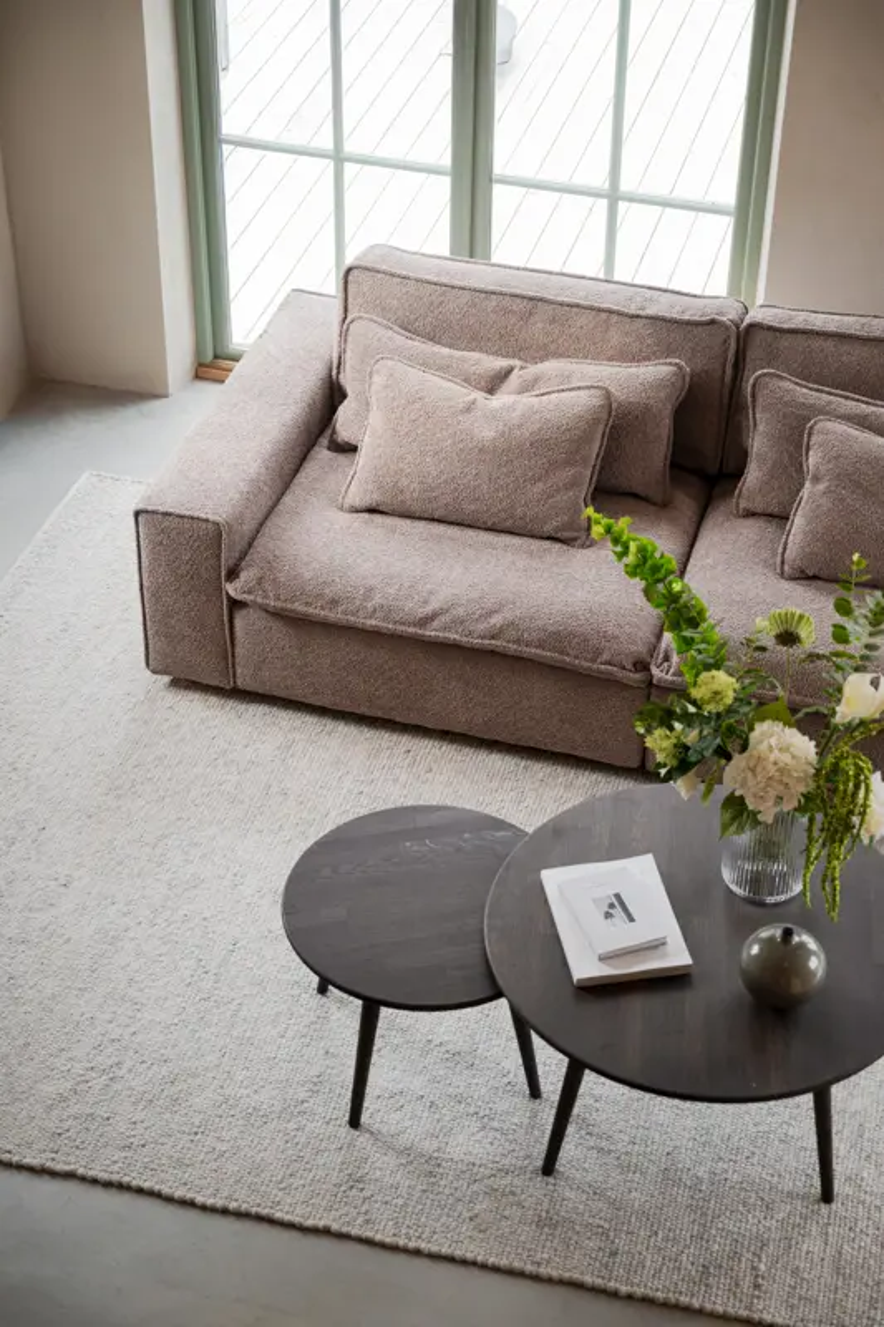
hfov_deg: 23.0
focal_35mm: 59
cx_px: 442
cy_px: 664
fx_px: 2174
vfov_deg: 33.9
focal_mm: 59
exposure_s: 1/80
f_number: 4
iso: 500
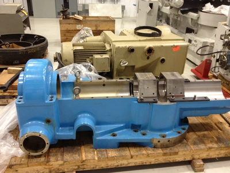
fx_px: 233
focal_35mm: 35
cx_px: 115
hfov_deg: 52.6
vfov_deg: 40.7
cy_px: 86
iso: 125
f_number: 2.4
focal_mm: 4.28
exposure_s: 1/20
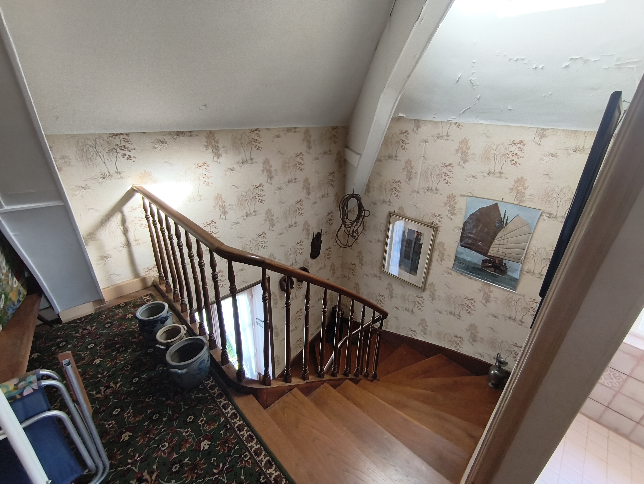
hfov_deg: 98.1
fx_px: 279
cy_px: 242
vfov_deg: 81.8
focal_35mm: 15
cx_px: 322
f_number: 2.2
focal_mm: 1.65
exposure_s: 1/50
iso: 125
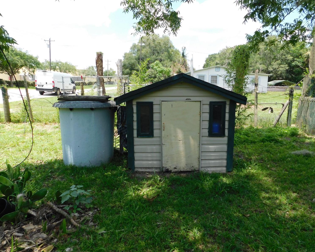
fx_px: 224
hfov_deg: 70.3
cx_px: 162
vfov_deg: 58.8
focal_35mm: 24
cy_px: 126
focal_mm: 4
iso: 125
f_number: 3
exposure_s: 1/640
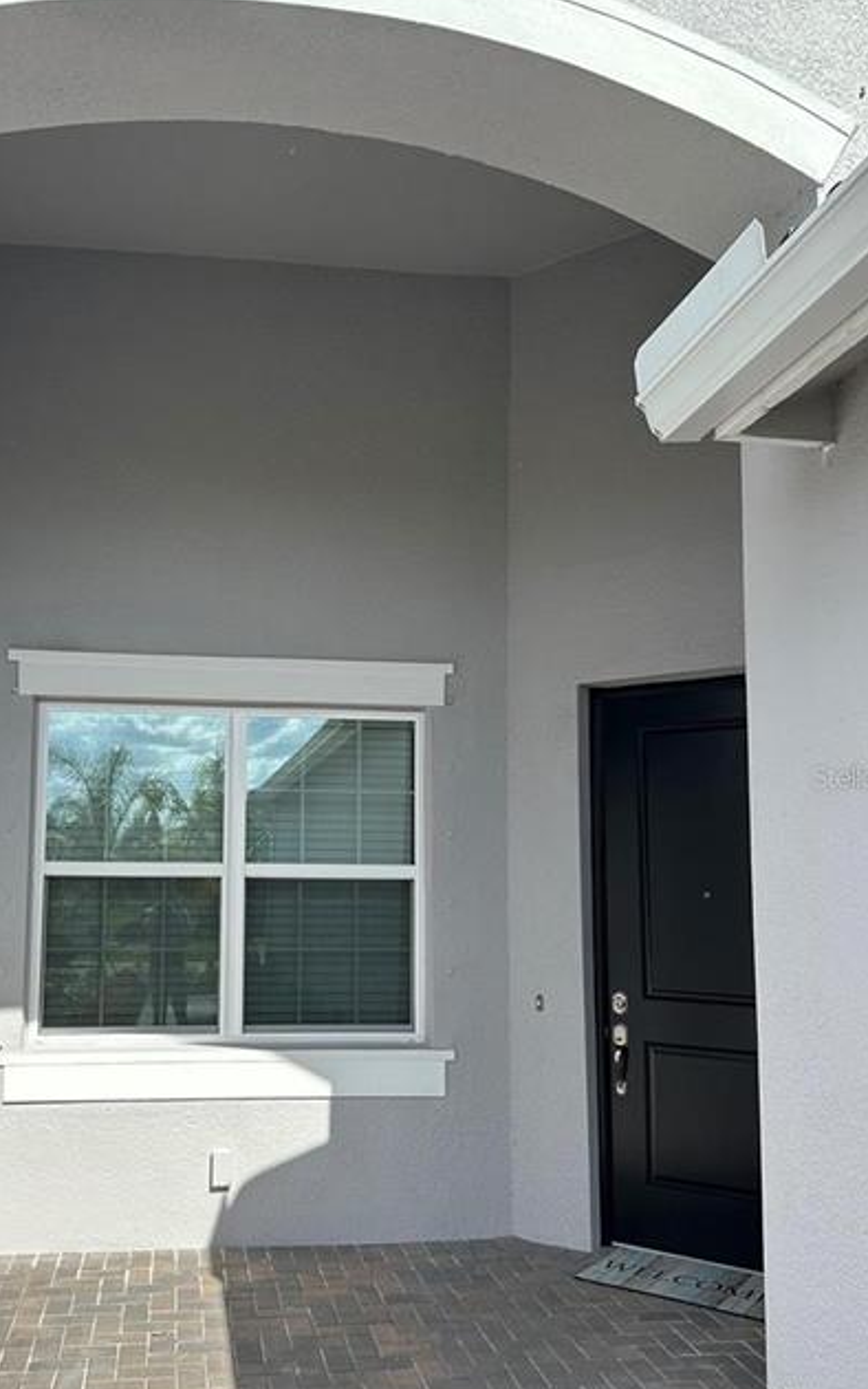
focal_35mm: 31
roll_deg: -0.1
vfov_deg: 61.0
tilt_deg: +6.1
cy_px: 776
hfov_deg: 40.3
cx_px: 311
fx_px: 1173
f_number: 1.78
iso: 80
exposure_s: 1/3597
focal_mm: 6.86
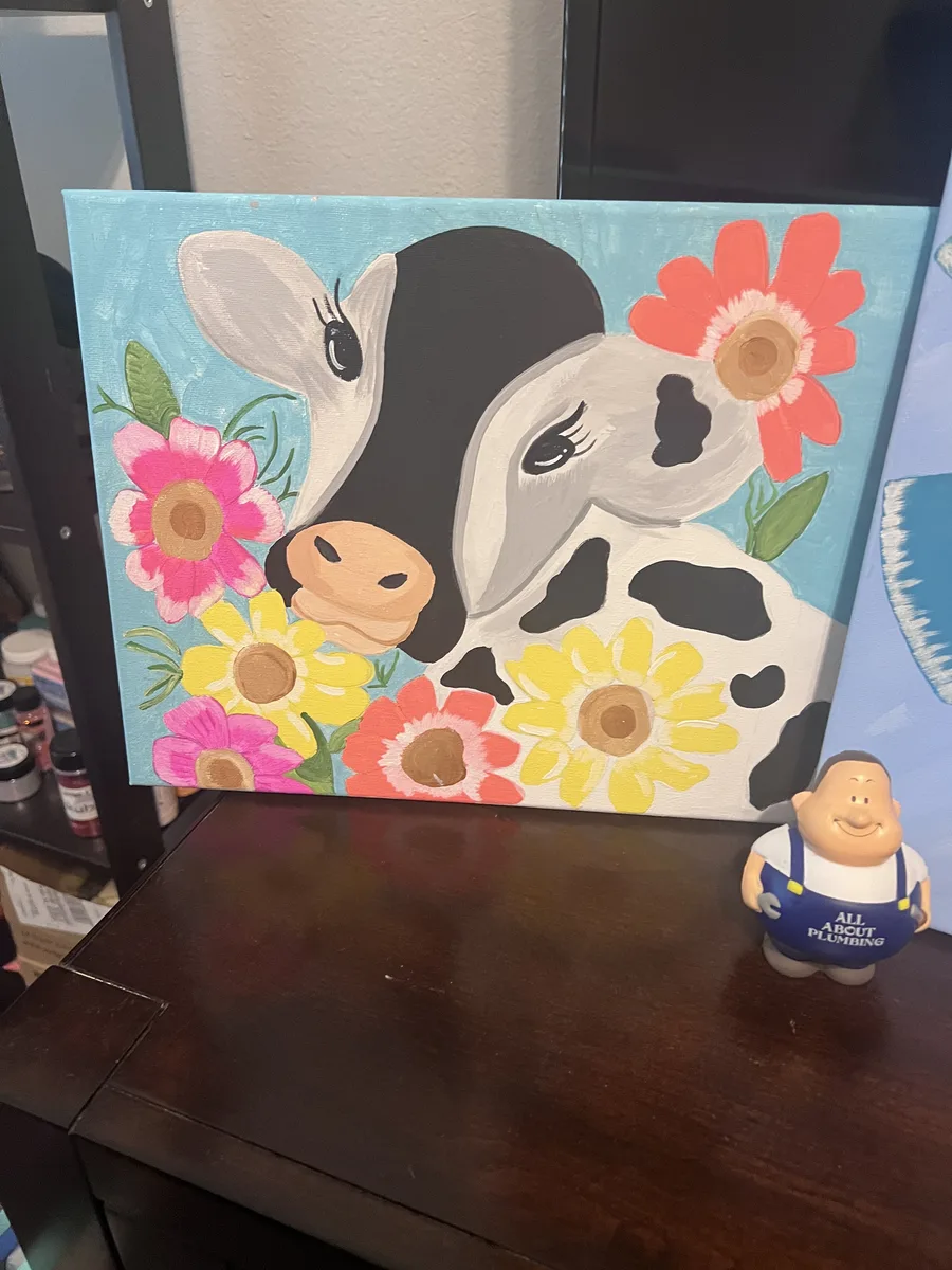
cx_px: 476
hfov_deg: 53.1
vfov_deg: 67.3
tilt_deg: -31.0
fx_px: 953
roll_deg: -0.6
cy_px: 635
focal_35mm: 26
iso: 400
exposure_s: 1/60
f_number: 1.5
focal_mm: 5.7
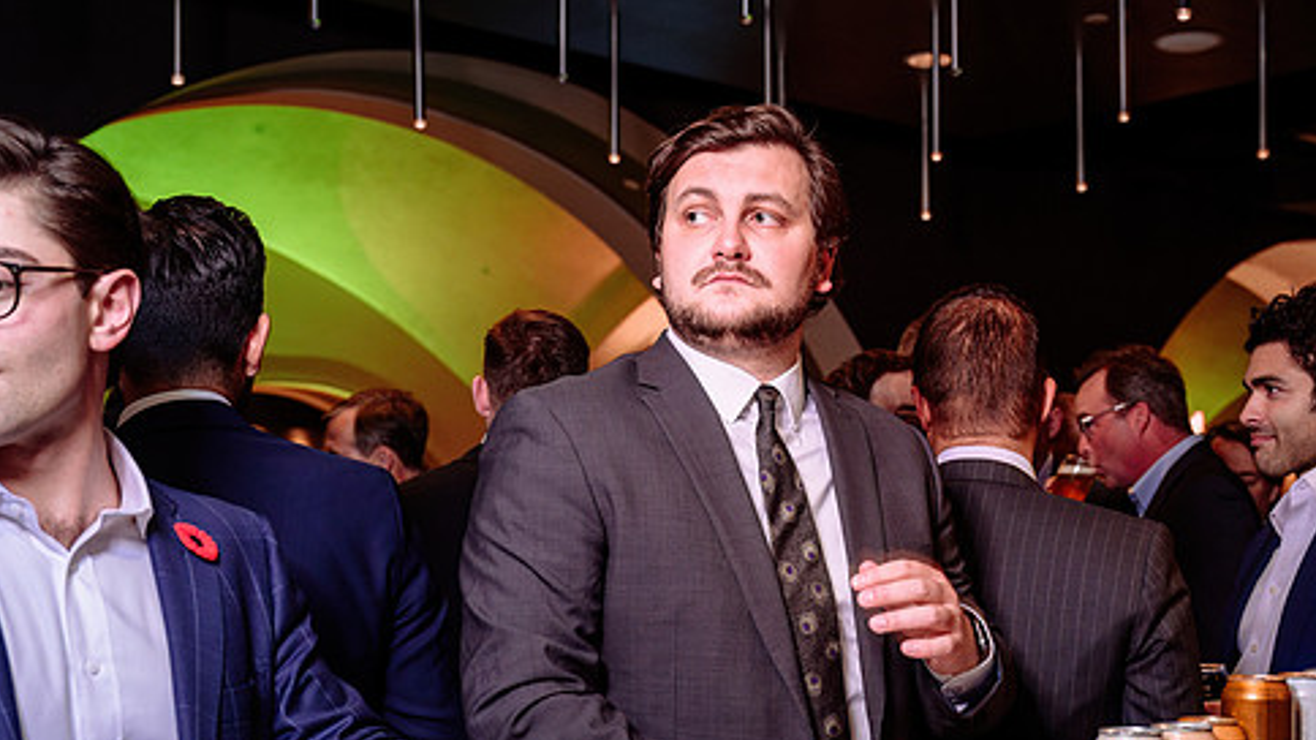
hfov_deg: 39.0
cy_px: 538
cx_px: 804
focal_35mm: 53
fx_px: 1849
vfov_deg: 22.4
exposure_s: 1/80
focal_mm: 38
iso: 800
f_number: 4
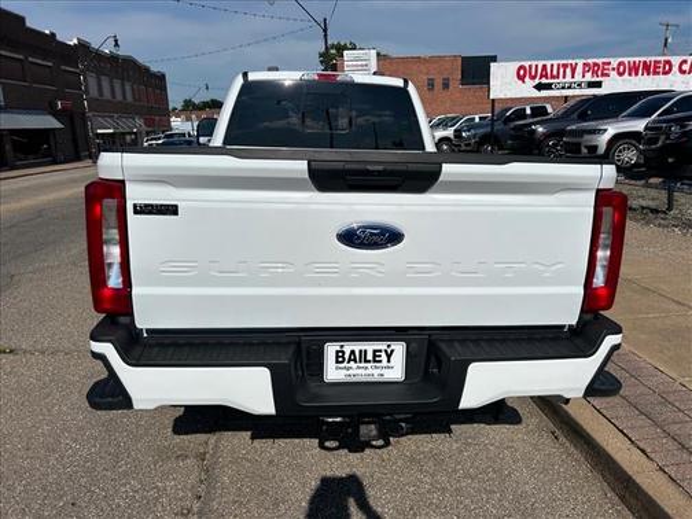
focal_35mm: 26
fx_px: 520
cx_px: 346
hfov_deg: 67.3
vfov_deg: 53.1
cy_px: 260
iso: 50
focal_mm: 5.7
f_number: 1.5
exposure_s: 1/14286
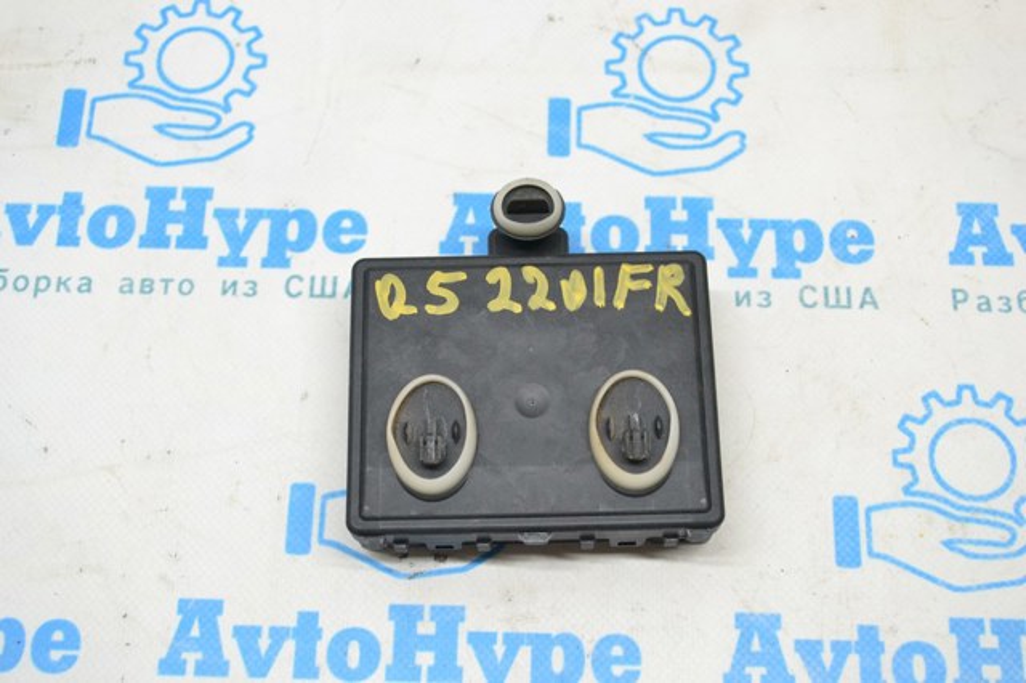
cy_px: 342
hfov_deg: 37.9
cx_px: 513
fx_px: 1495
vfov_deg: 25.7
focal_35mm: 52
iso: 1600
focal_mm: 35
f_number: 5
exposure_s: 1/250
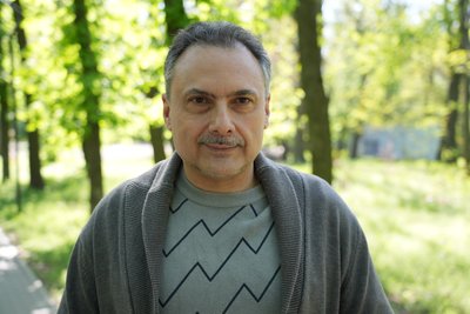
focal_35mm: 50
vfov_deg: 27.0
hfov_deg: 39.6
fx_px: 653
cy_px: 157
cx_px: 235
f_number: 4
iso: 200
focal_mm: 50
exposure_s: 1/160
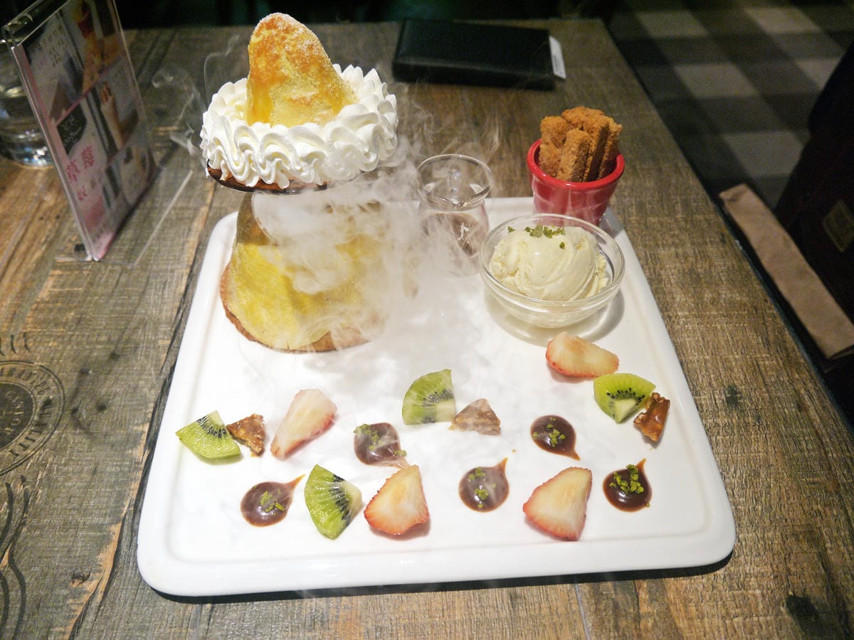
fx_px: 691
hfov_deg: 63.4
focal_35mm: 28
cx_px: 427
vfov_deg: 49.7
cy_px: 320
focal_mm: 14
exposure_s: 1/125
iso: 160
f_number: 3.5
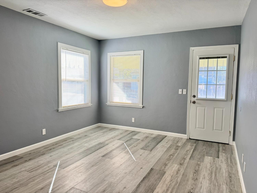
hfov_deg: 71.6
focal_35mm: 24
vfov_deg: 56.8
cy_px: 96
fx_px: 178
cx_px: 128
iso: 125
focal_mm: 6.76
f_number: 1.78
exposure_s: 1/198
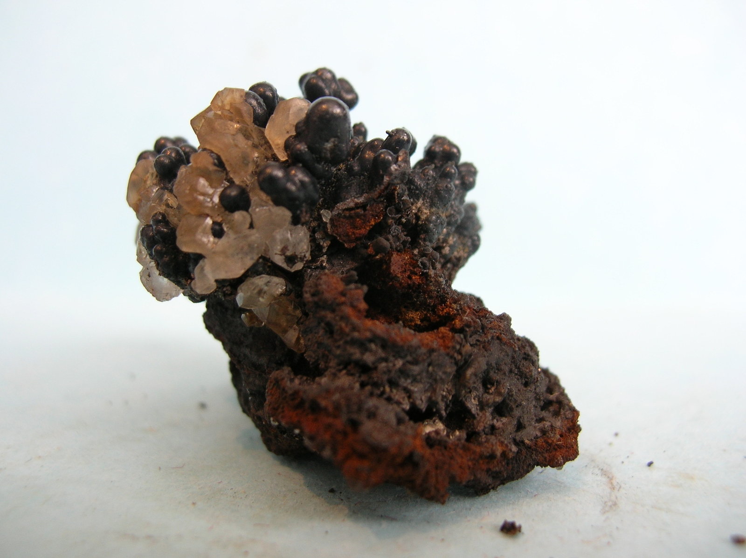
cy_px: 279
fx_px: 775
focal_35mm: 36
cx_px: 373
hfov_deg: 51.4
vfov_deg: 39.6
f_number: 2.7
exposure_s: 1/6.7
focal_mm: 6
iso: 50
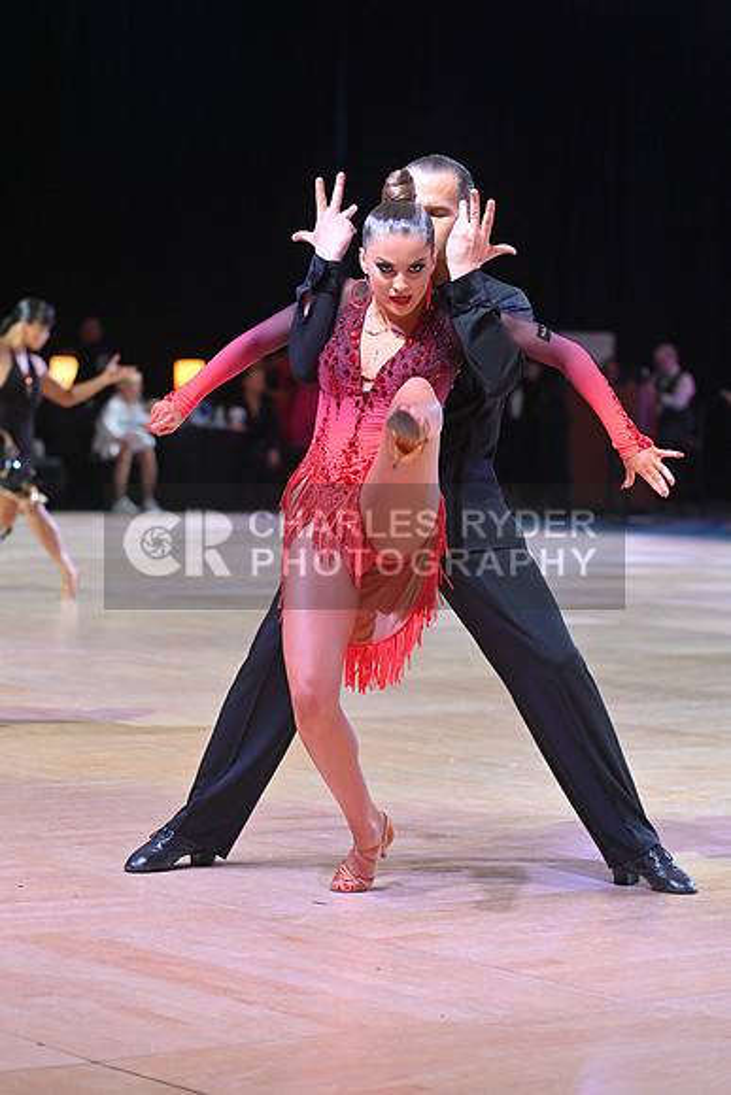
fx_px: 3409
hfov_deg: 12.2
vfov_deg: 18.3
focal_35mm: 112
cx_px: 366
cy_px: 548
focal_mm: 112
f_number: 4
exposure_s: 1/250
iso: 2000
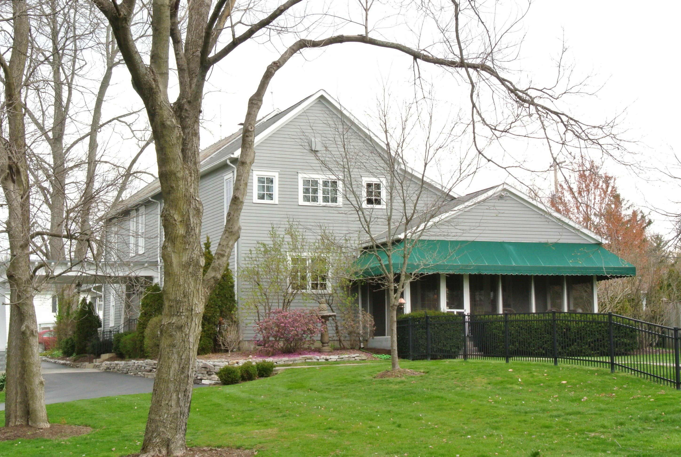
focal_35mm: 63
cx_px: 340
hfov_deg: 31.8
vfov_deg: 21.7
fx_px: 1194
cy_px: 228
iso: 400
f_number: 16
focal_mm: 23.6
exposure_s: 1/60
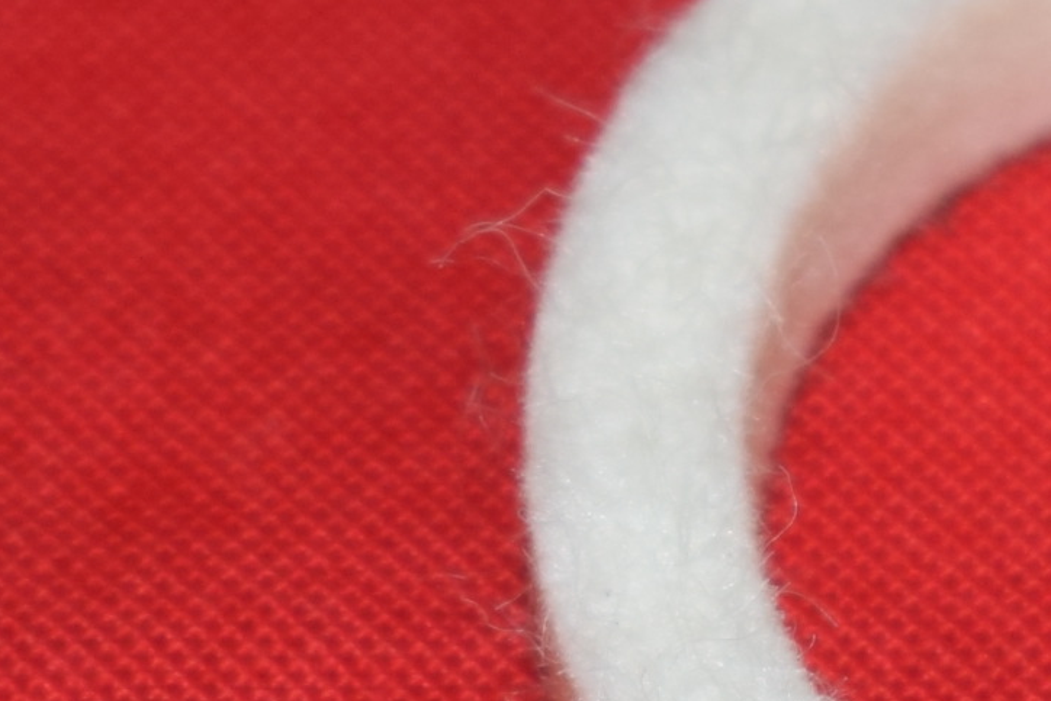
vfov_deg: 3.1
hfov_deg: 4.6
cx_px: 1350
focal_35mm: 447
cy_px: 795
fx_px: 13052
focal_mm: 48
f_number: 5.3
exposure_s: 1/25
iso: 160
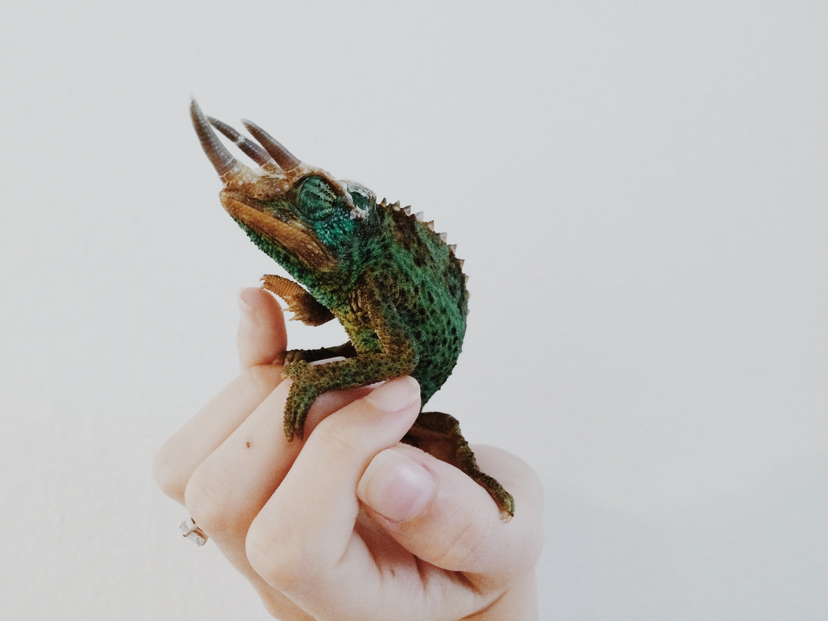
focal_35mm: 29
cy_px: 310
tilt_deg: -5.9
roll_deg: +1.8
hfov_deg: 61.7
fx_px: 694
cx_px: 414
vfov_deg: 48.2
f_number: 2.2
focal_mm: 4.15
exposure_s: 1/30
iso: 250
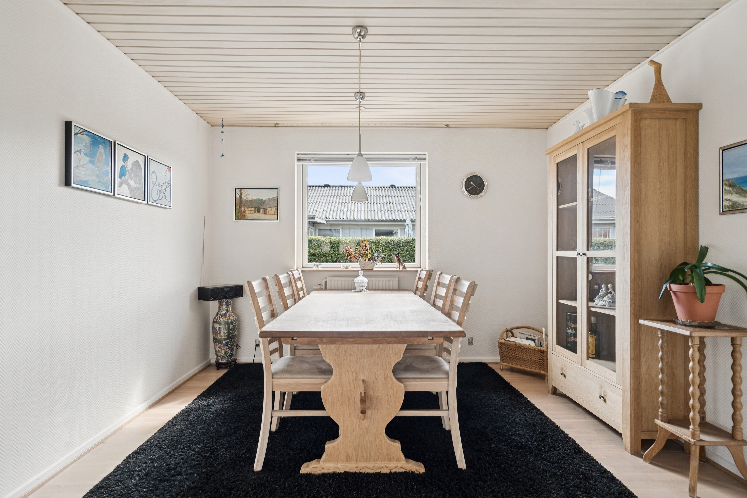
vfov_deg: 67.4
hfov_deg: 90.0
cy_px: 249
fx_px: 373
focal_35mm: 18
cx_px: 374
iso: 400
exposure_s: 1/100
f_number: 5
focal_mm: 18
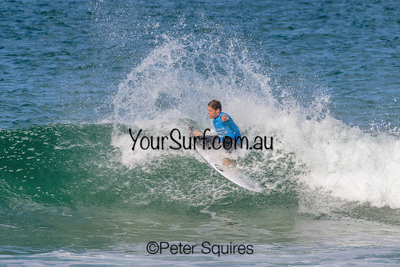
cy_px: 146
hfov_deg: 1.8
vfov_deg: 1.2
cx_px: 196
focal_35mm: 1172
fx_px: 13023
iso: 100
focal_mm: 1000
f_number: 11
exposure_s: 1/250
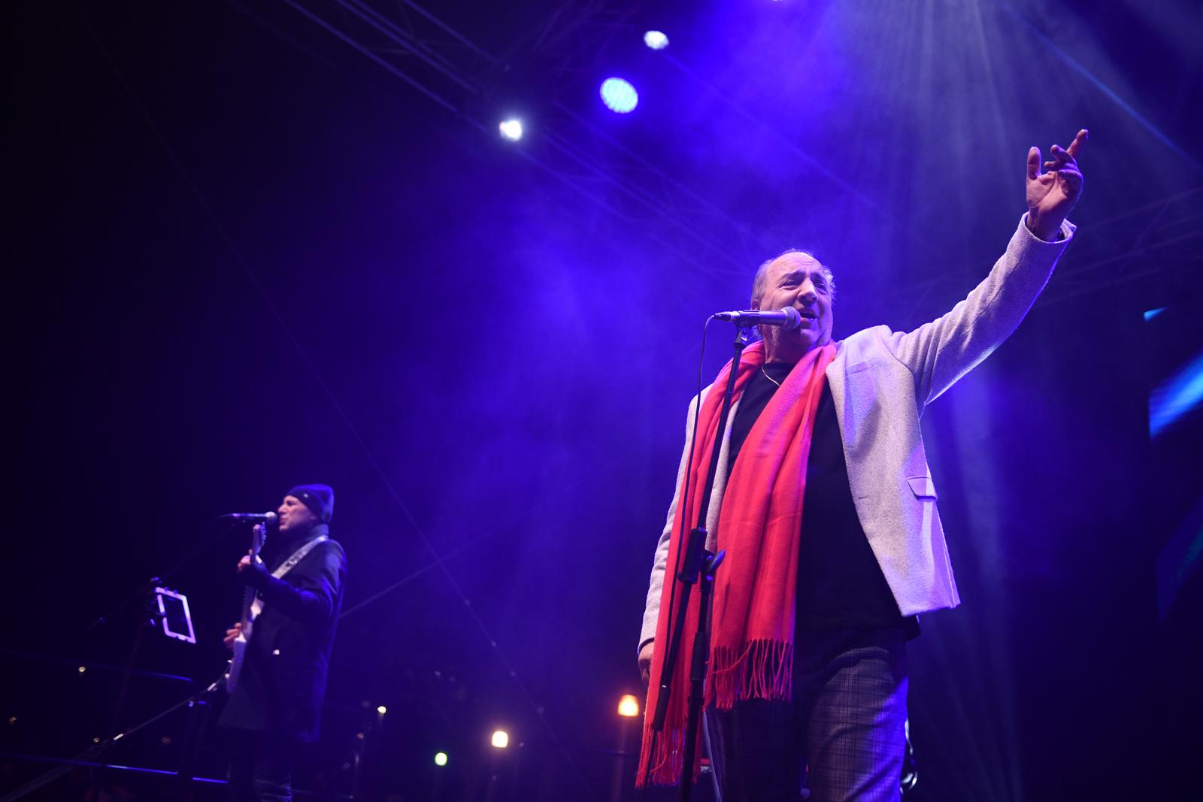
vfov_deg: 36.9
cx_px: 602
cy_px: 401
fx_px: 1203
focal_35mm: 36
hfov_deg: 53.1
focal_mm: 36
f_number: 2.8
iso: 1250
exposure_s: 1/400
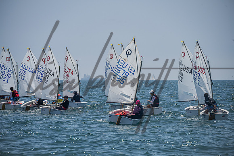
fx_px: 1690
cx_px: 117
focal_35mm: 260
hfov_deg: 7.9
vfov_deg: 5.3
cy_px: 78
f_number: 8
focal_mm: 260
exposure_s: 1/1600
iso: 250
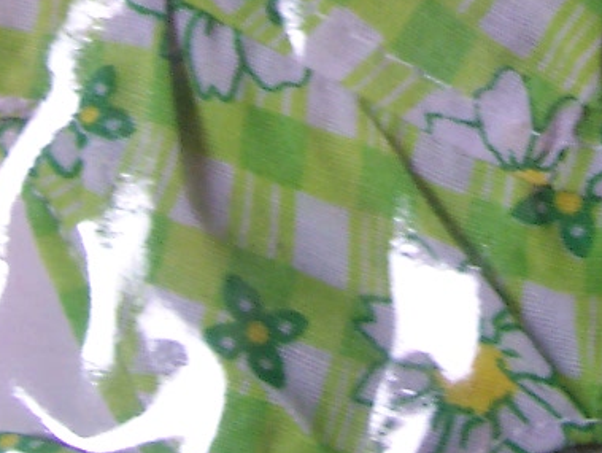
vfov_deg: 12.1
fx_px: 2037
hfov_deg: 16.6
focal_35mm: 117
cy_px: -211
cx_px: 532
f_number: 2.8
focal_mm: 5.6
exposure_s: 1/30
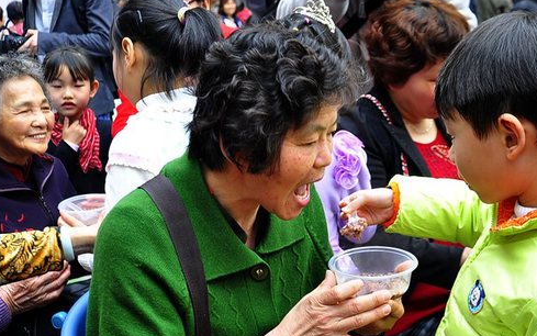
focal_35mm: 45
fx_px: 659
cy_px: 209
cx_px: 320
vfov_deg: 28.5
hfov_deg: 44.1
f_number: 4.5
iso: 200
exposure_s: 1/80
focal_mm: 24
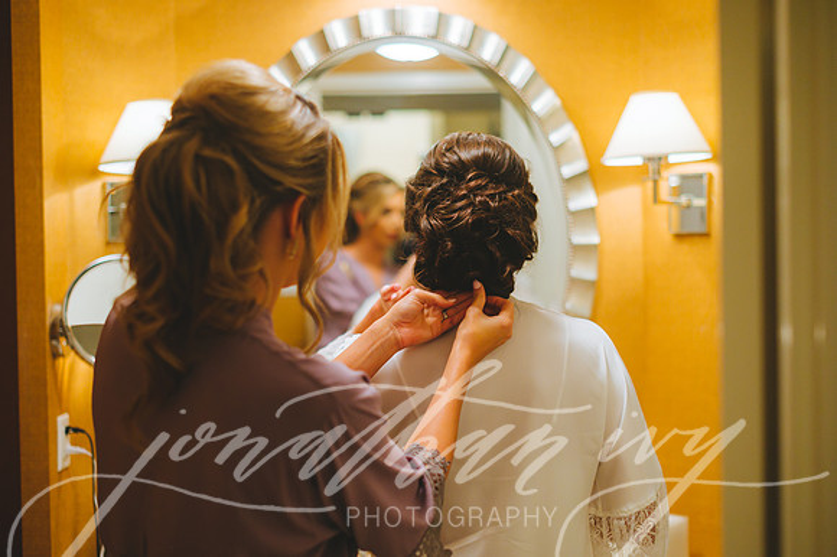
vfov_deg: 27.0
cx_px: 418
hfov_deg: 39.6
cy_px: 278
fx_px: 1162
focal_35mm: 50
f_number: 2
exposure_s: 1/200
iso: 800
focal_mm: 50
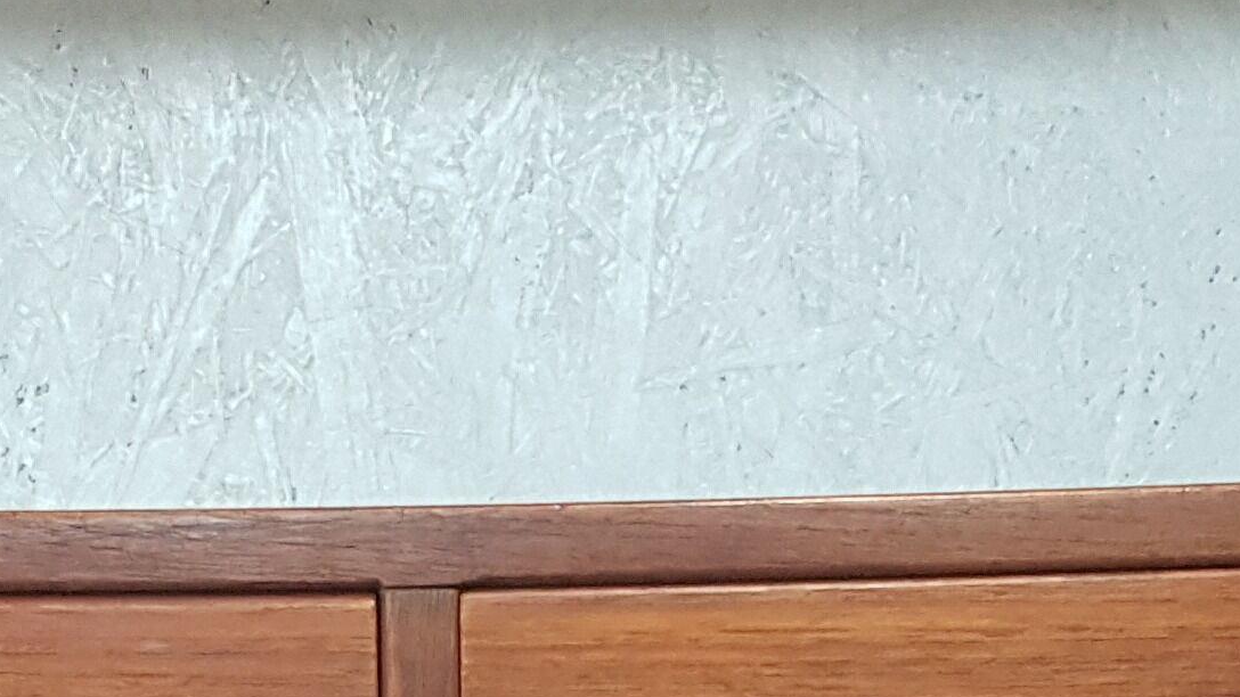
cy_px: 1077
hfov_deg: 20.3
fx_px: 3452
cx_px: 487
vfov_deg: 11.1
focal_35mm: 105
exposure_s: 1/25
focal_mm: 4.2
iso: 250
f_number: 1.7
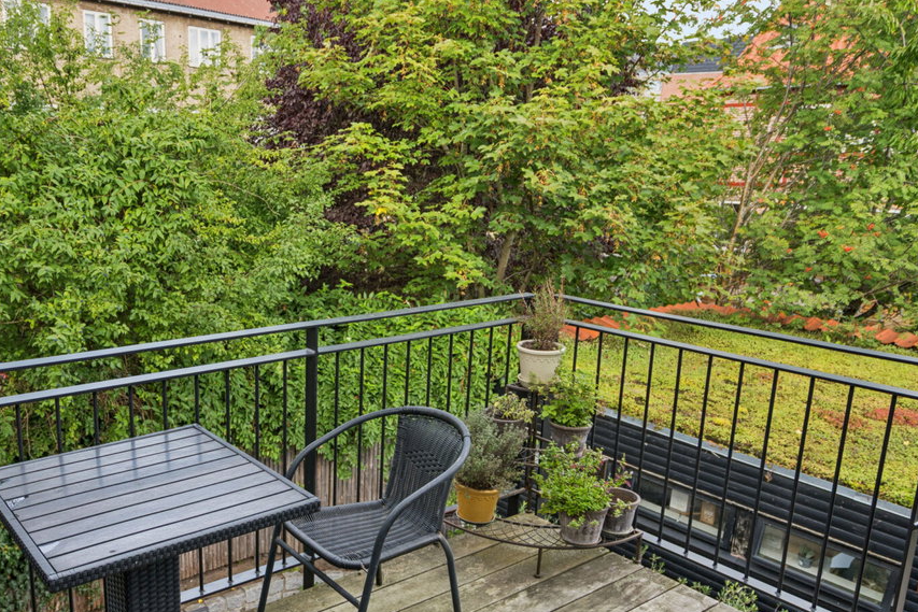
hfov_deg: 60.7
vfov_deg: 43.5
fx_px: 765
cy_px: 355
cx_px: 317
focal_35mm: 30
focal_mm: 16
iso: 200
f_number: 4
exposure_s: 1/125
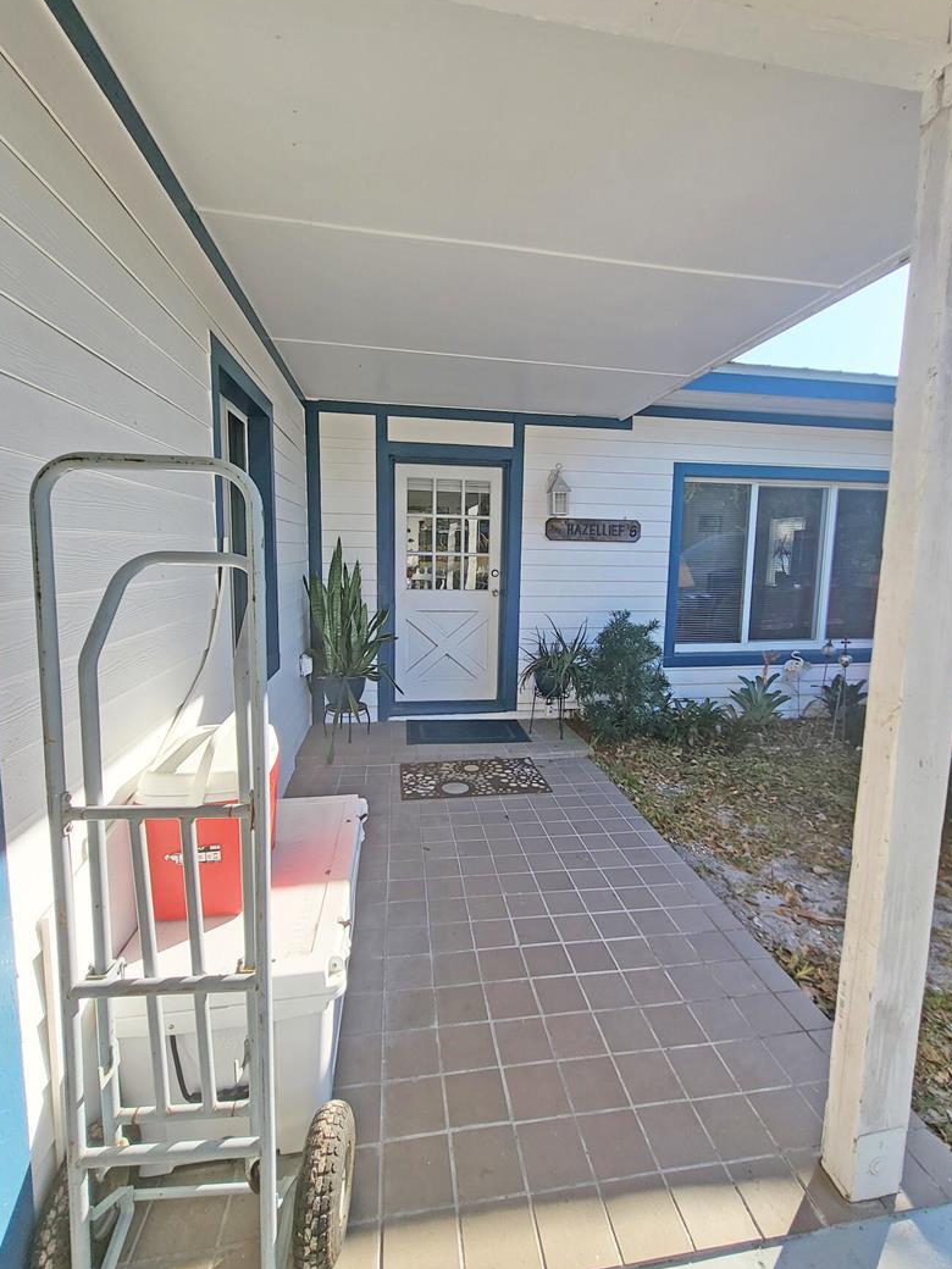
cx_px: 520
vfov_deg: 98.2
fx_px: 550
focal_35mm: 15
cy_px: 619
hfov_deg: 81.5
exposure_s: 1/359
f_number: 2.2
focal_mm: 1.74
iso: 32
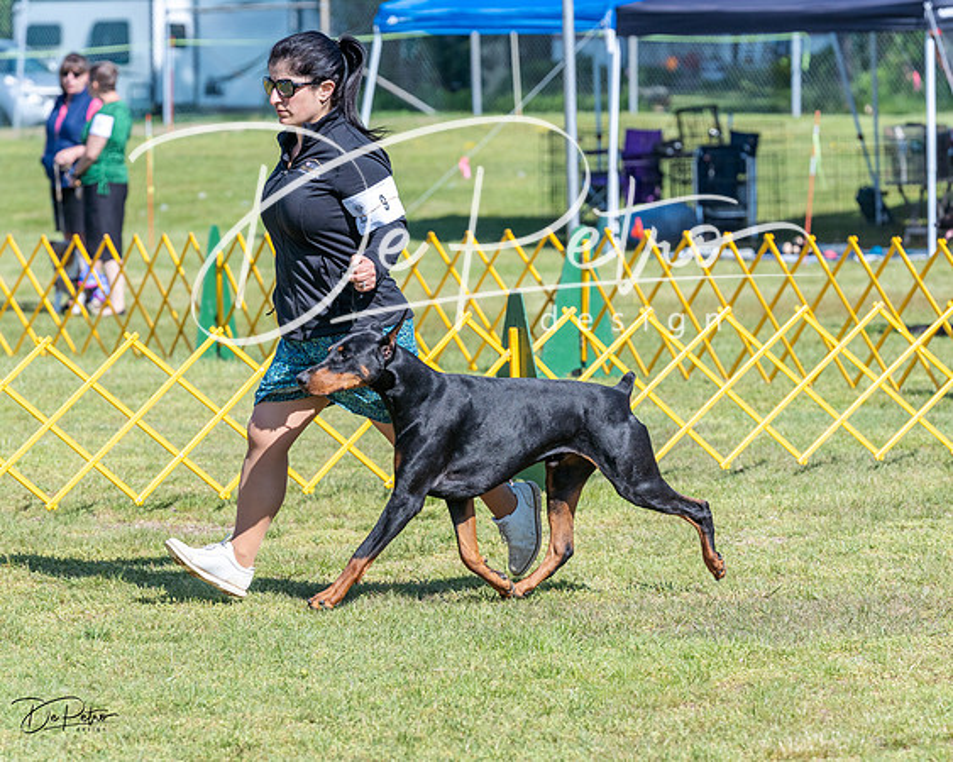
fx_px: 6255
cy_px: 381
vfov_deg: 7.0
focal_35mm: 222
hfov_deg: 8.7
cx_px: 476
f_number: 6.3
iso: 800
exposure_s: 1/2000
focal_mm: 197
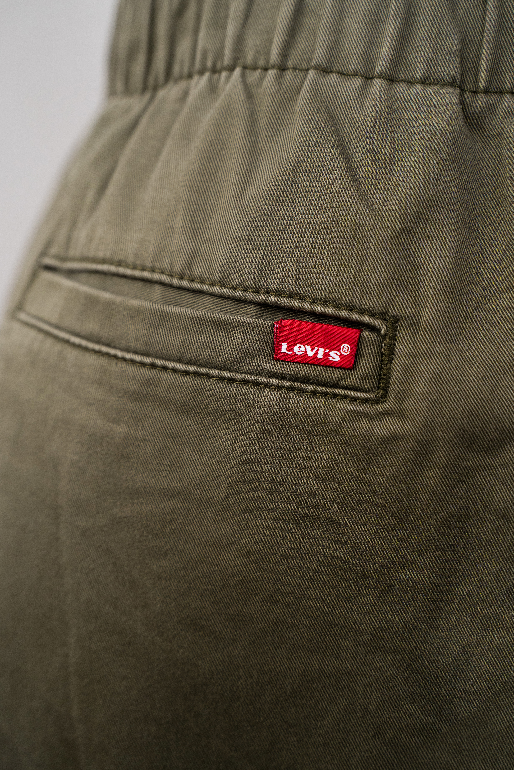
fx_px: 1135
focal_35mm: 53
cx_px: 257
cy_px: 385
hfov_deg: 25.5
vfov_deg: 37.5
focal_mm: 53
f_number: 5
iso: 1600
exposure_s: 1/200
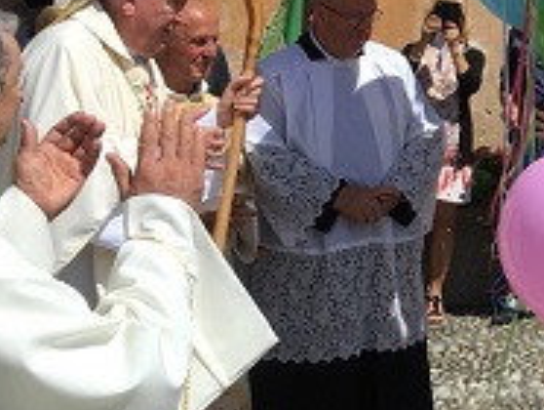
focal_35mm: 109
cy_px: -145
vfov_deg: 13.1
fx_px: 1715
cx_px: 801
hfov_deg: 16.5
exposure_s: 1/2331
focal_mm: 4.15
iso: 25
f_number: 2.2
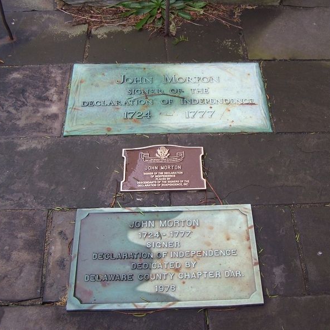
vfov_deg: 37.6
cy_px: 165
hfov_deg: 37.4
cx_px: 196
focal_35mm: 45
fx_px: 485
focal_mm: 6.3
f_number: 2.8
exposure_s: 1/60
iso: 64
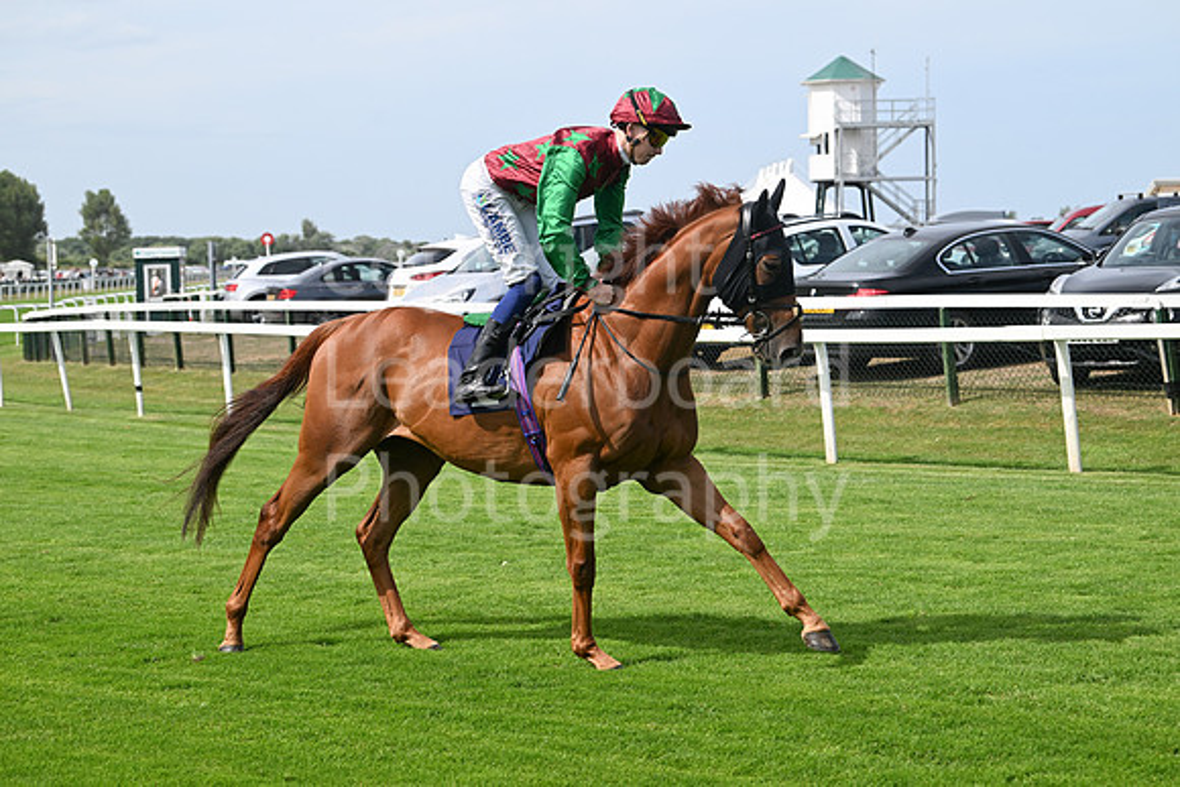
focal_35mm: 82
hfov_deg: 24.8
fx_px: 2688
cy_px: 394
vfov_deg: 16.7
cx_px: 590
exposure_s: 1/2000
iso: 400
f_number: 5.6
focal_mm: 82
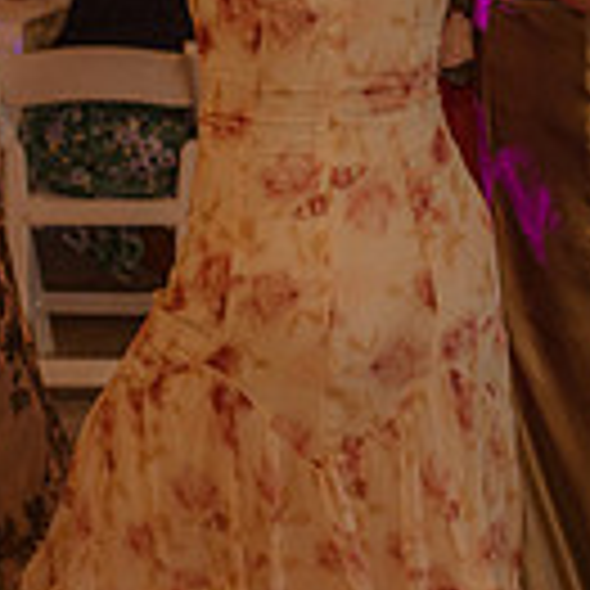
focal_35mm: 132
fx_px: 2545
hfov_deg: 13.2
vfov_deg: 13.1
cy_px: 95
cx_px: 450
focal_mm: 35
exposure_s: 1/200
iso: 640
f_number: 2.5
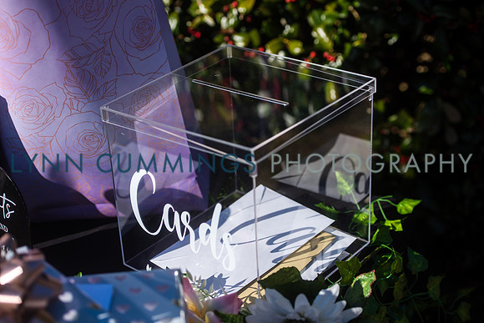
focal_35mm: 70
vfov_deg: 19.5
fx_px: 941
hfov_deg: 28.8
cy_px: 162
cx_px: 242
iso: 160
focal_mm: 70
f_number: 3.5
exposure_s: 1/3200
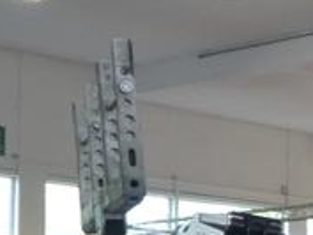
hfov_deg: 11.6
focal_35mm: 149
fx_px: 1348
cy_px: 329
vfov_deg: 9.7
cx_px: 674
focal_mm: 5.8
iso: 320
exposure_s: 1/80
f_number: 3.6
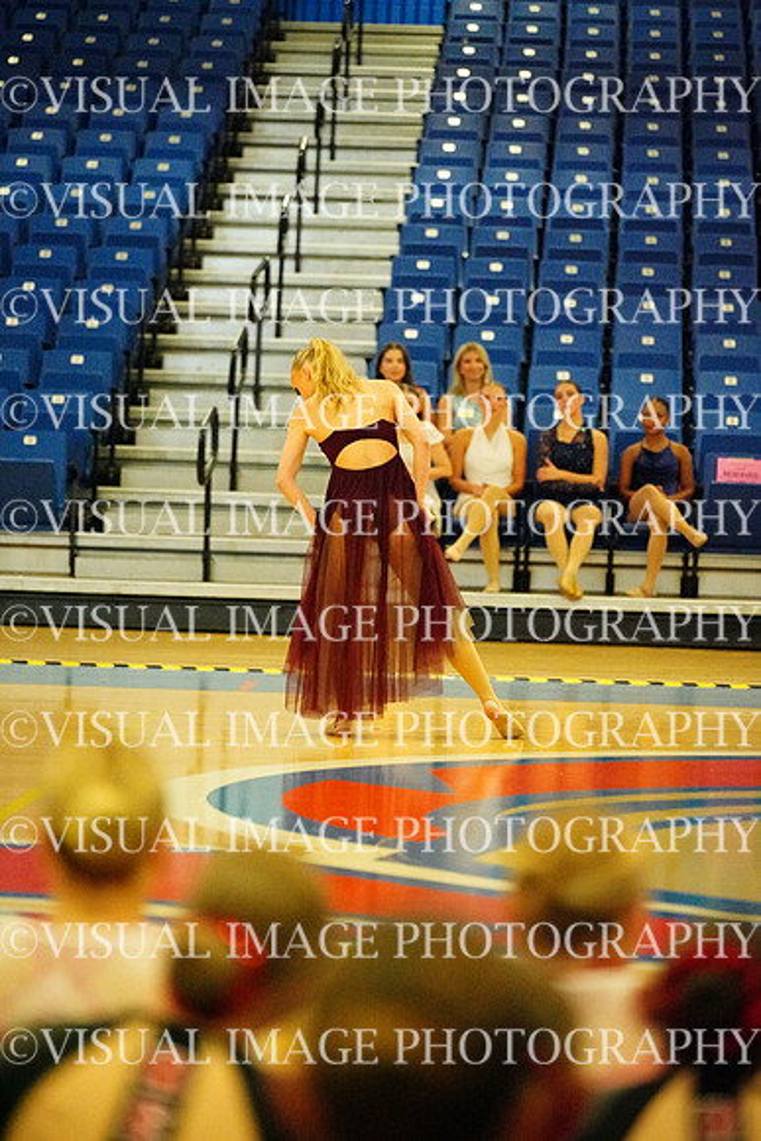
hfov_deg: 9.2
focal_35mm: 150
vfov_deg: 13.7
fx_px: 4753
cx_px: 380
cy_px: 570
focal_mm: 150
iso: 25600
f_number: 2.8
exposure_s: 1/1600
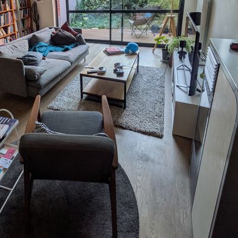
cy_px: 41
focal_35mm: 26
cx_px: 56
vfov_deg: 55.7
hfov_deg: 57.4
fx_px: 202
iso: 48
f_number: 2.2
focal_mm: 1.83
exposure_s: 1/100
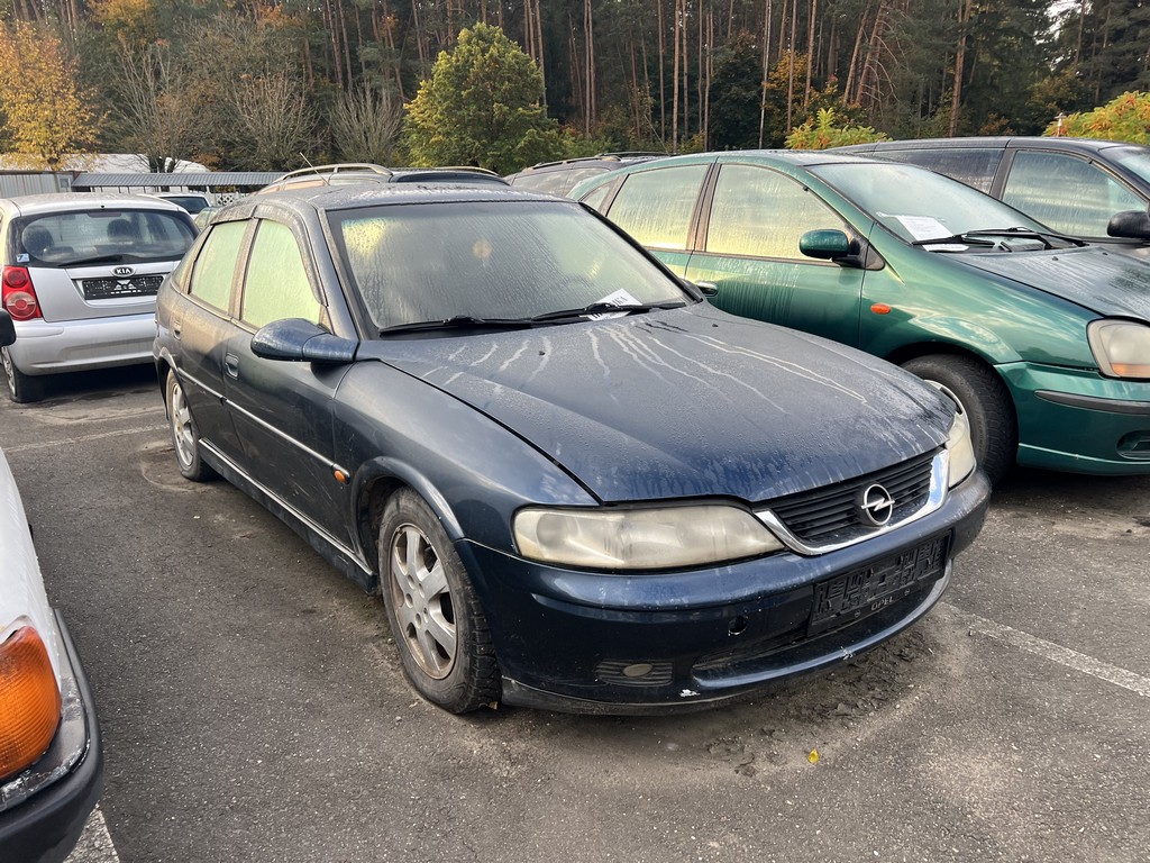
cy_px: 432
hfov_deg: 67.3
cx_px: 575
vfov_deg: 53.1
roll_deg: -1.3
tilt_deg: -15.1
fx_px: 864
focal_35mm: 26
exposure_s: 1/340
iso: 50
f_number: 1.5
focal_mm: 5.7
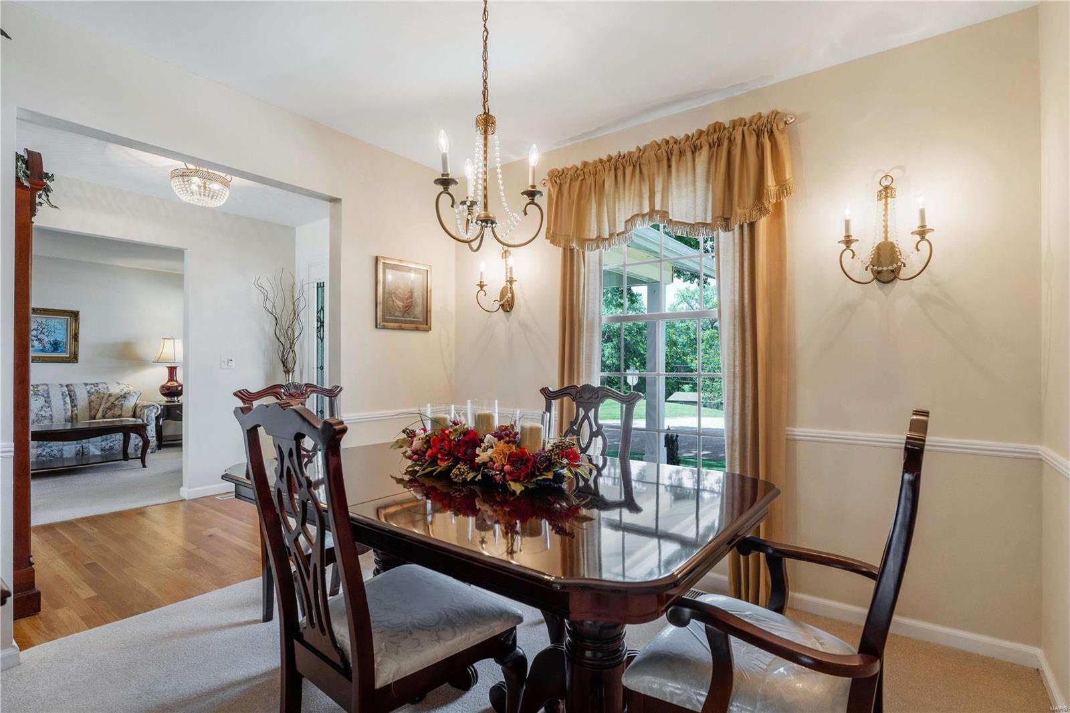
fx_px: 502
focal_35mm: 17
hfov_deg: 93.6
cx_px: 535
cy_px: 356
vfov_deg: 70.7
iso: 500
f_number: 6.3
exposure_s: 1/50
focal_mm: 16.9
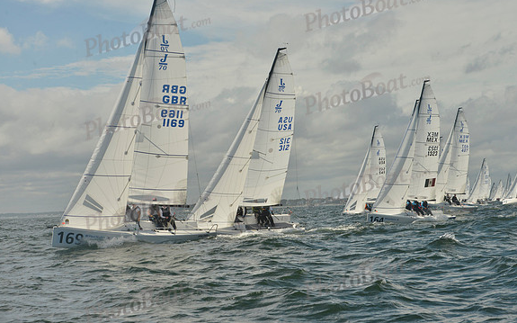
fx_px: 1014
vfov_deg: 18.1
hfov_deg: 28.6
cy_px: 151
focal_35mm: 72
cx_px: 258
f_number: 13
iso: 400
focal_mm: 70
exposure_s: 1/1250
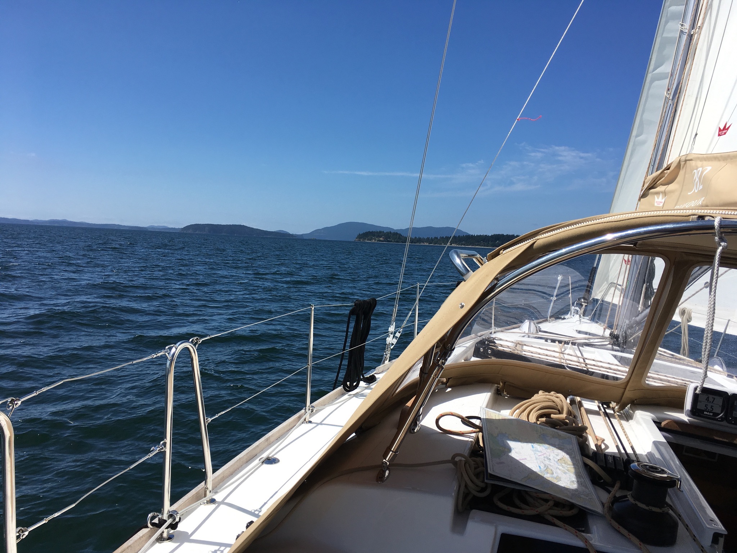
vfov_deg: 48.2
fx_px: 617
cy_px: 276
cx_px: 368
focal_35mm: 29
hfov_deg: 61.7
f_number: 2.2
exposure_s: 1/2653
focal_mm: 4.15
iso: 25
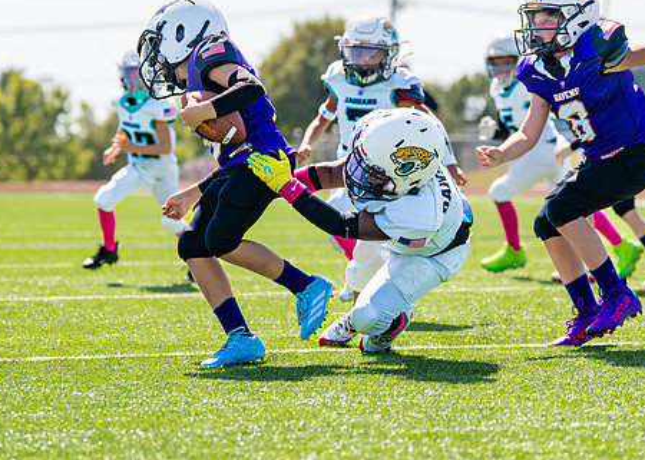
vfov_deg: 8.2
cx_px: 294
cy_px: 129
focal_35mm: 176
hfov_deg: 11.4
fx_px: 3223
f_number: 2.8
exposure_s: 1/1600
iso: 100
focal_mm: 95
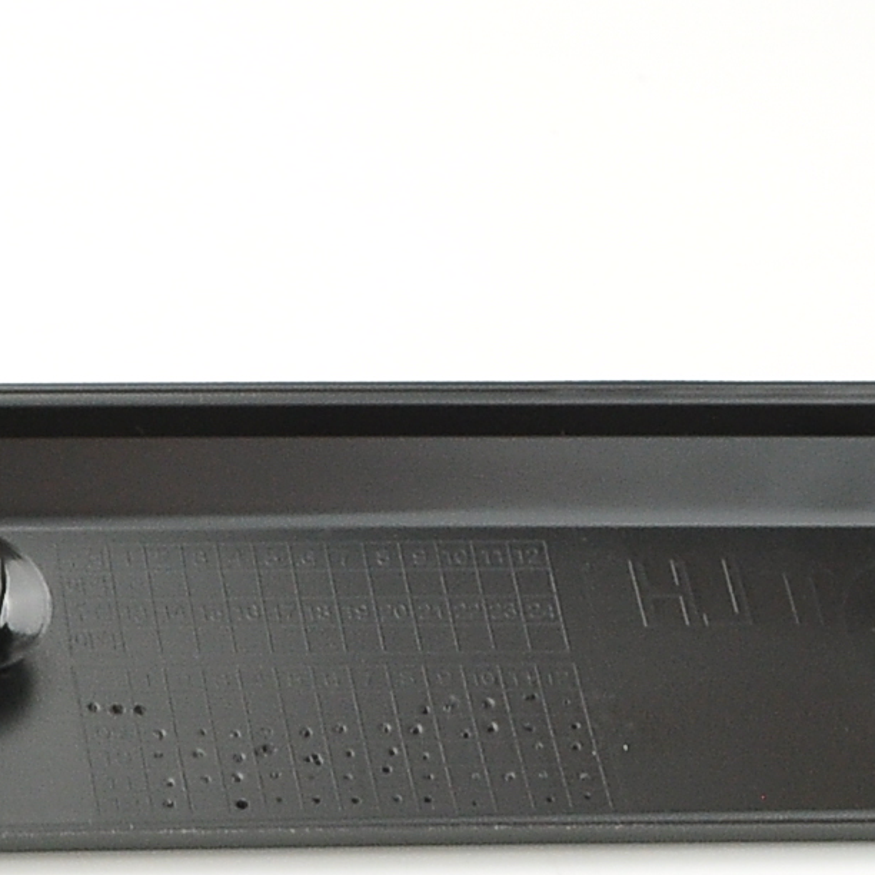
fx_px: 4976
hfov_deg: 9.7
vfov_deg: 10.0
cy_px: 586
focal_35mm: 174
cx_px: -550
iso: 400
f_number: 6.3
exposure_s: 1/60
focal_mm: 26
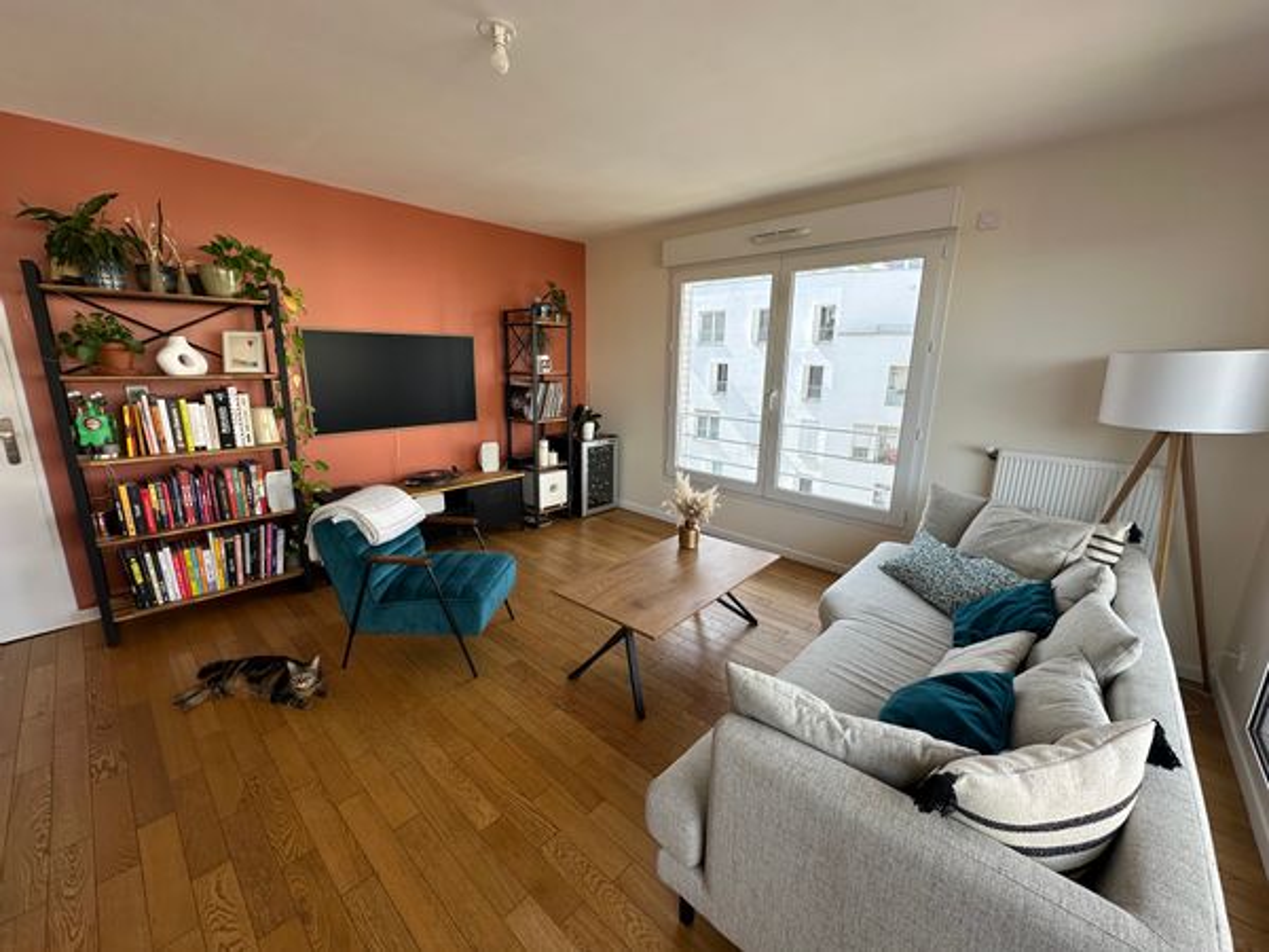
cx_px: 634
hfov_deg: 102.1
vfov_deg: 85.7
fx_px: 513
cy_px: 476
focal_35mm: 14
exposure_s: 1/190
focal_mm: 2.22
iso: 40
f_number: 2.2
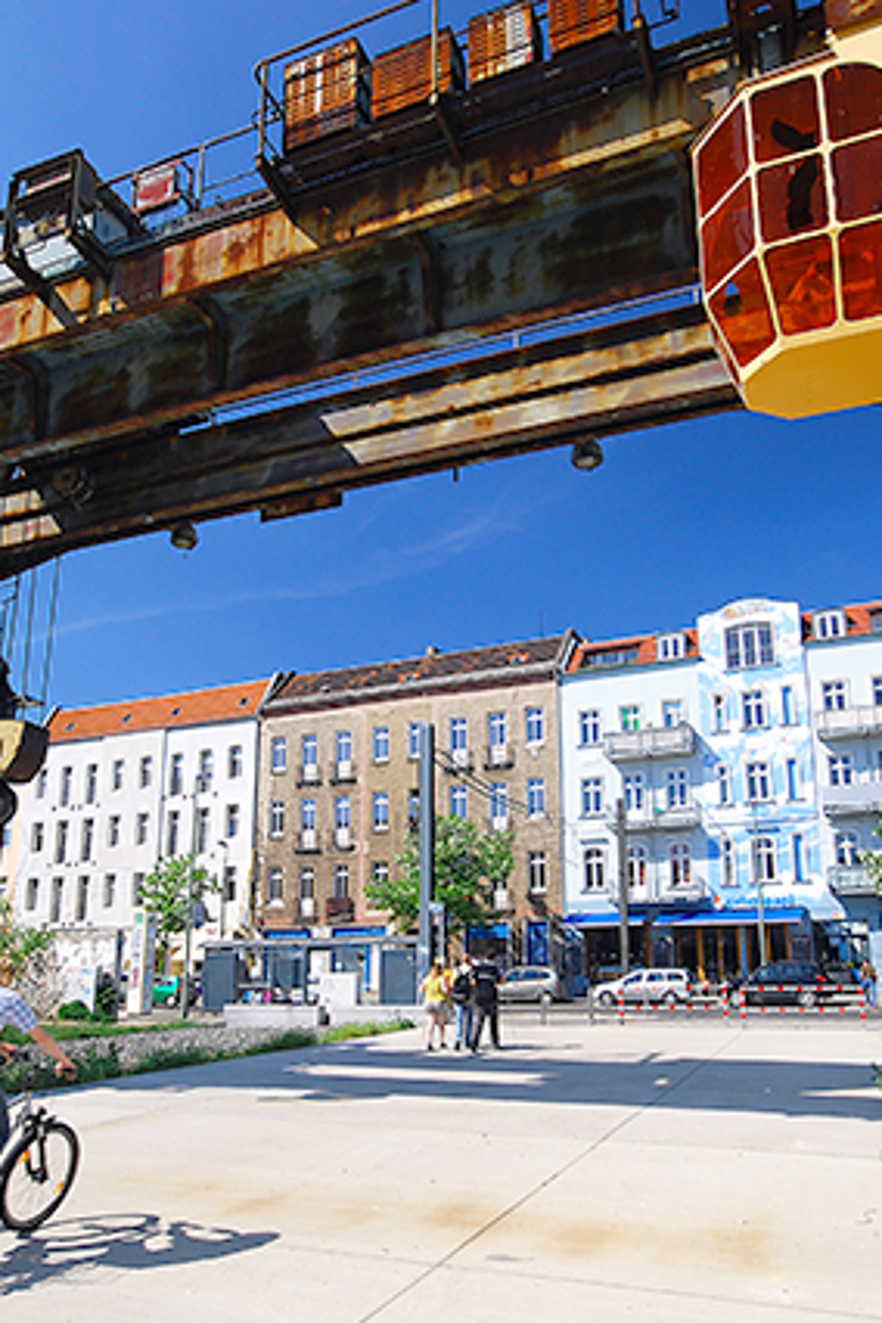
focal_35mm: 25
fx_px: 919
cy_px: 658
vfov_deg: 71.5
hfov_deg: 51.2
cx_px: 390
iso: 200
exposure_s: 1/160
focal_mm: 10
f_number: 6.3
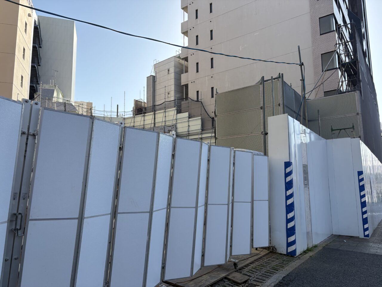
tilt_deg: +8.3
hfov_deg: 67.3
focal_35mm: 26
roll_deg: +1.3
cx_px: 191
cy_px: 144
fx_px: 287
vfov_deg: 53.1
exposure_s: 1/1263
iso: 50
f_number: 1.6
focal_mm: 5.96
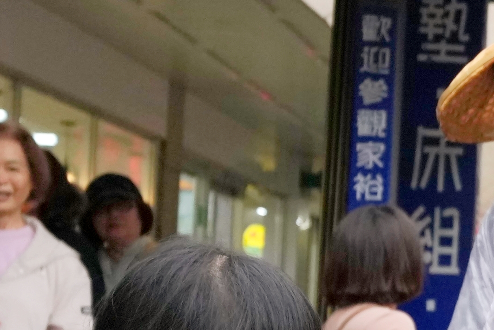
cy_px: 320
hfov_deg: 21.1
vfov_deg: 15.5
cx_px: 650
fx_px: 1194
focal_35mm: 87
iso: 1600
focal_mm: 23
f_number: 4
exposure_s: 1/400
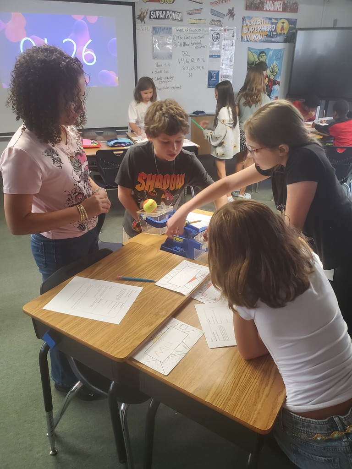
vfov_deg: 67.3
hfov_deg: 53.1
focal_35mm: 26
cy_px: 234
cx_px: 176
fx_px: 353
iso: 250
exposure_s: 1/40
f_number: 2.4
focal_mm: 4.3
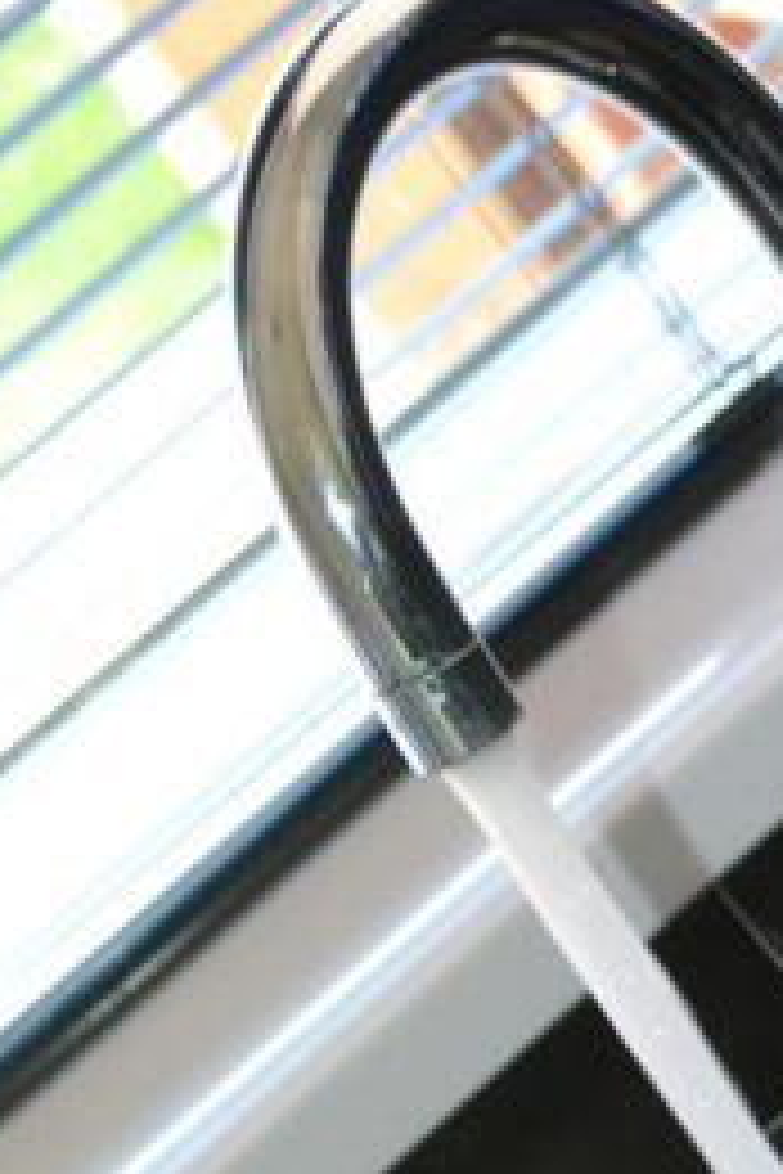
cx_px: 961
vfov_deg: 15.8
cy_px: 1104
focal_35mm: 128
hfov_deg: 10.5
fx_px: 4176
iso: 1400
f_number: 5
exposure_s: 1/60
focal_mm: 34
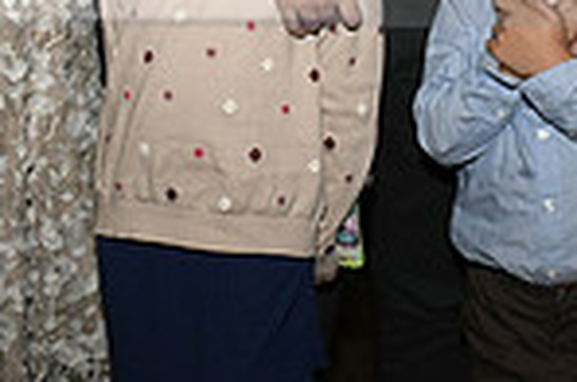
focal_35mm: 114
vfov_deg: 11.4
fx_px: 1823
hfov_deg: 17.8
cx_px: 495
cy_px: -224
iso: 6400
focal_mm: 29
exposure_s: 1/60
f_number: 11
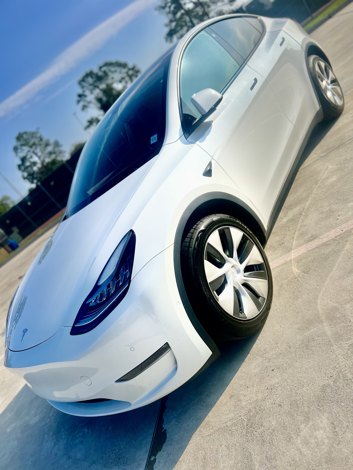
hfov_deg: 53.1
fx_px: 354
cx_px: 176
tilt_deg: -16.9
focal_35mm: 26
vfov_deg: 67.3
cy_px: 235
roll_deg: +41.0
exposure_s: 1/8000
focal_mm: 5.7
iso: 50
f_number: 1.5
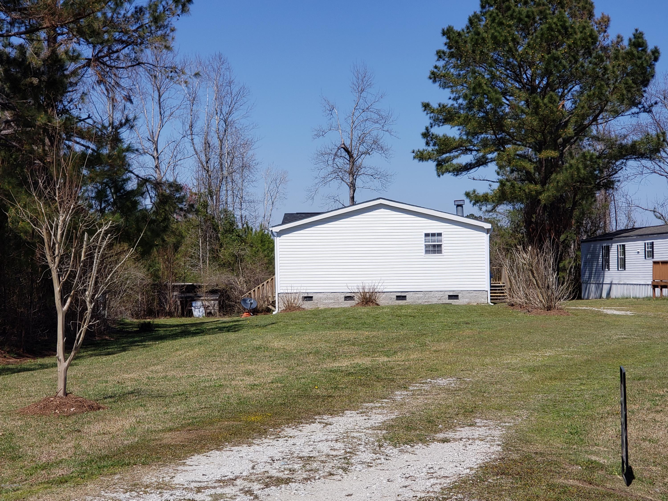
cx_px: 334
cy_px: 250
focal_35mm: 52
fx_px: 1003
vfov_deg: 28.0
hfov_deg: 36.8
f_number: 2.4
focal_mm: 6
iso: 32
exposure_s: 1/1167
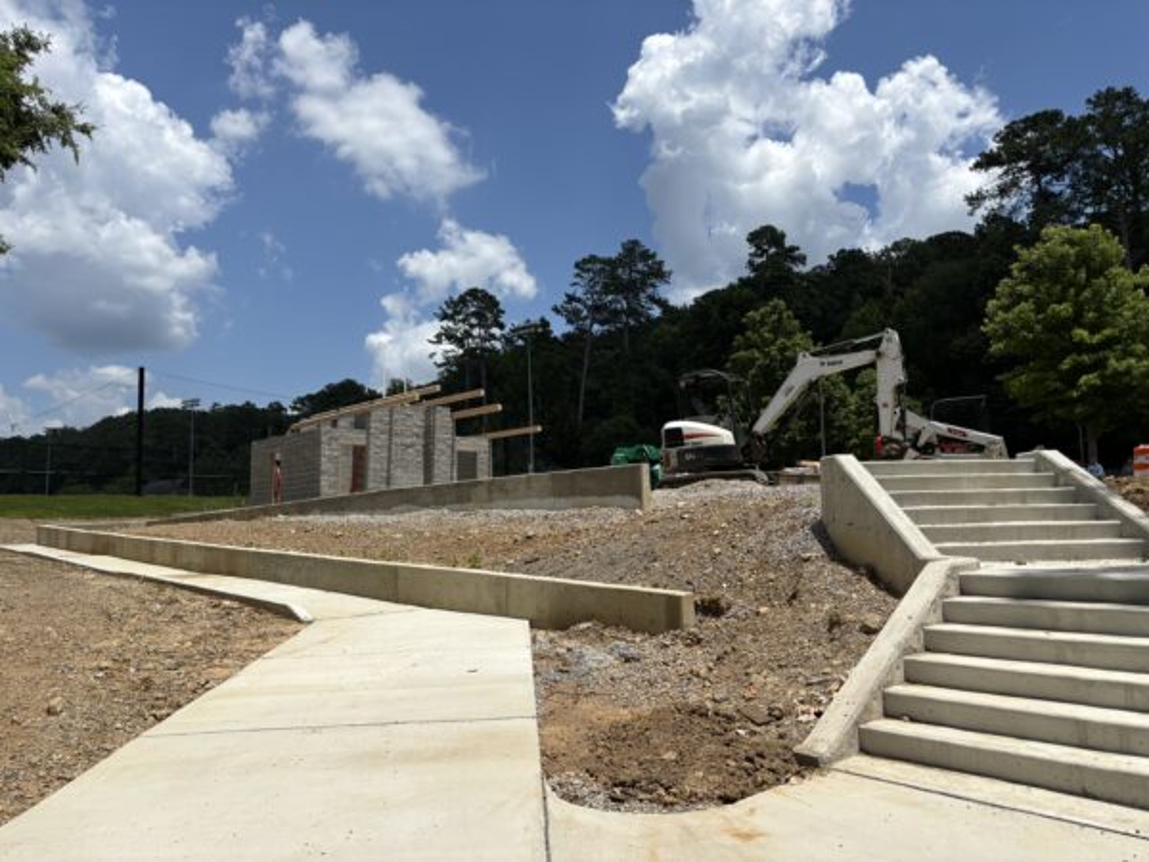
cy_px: 431
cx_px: 574
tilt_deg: +6.2
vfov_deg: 53.1
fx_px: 863
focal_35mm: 26
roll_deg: +1.5
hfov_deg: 67.3
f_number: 1.6
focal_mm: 5.96
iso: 50
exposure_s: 1/5952
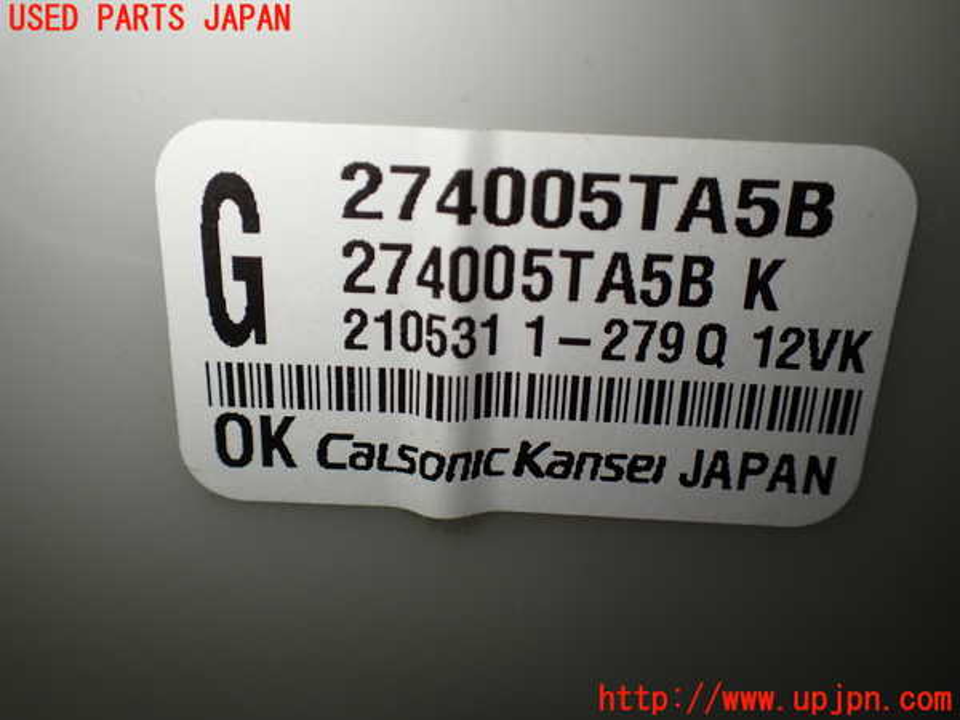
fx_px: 832
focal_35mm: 30
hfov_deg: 60.0
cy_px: 360
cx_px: 480
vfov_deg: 46.8
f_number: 2.3
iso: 100
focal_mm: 5.4
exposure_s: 1/200
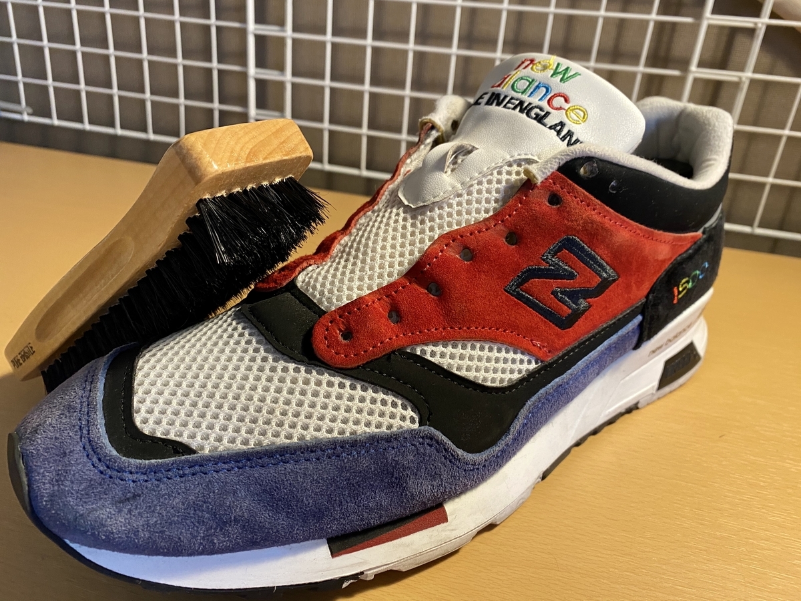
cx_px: 400
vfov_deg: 53.1
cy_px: 300
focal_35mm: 26
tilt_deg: -25.8
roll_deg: -4.7
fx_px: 602
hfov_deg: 67.3
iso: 160
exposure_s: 1/60
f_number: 1.8
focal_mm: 4.25
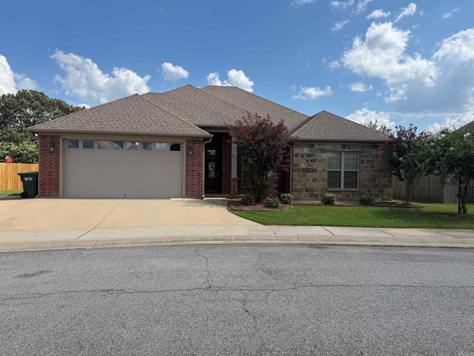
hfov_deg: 71.6
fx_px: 329
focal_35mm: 24
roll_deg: -0.6
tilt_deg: -0.6
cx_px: 237
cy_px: 178
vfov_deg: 56.8
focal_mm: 6.76
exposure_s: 1/4975
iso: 80
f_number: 1.78
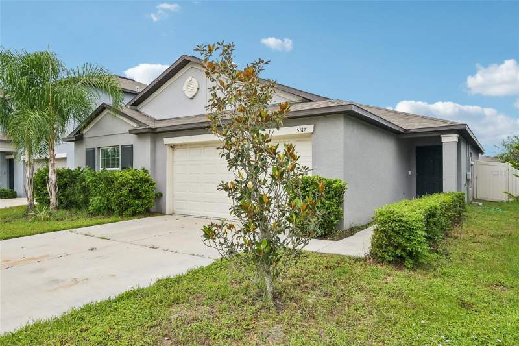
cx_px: 260
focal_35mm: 22
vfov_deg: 56.1
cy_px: 173
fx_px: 324
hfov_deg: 77.3
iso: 400
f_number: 8
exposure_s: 1/800
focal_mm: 22.5
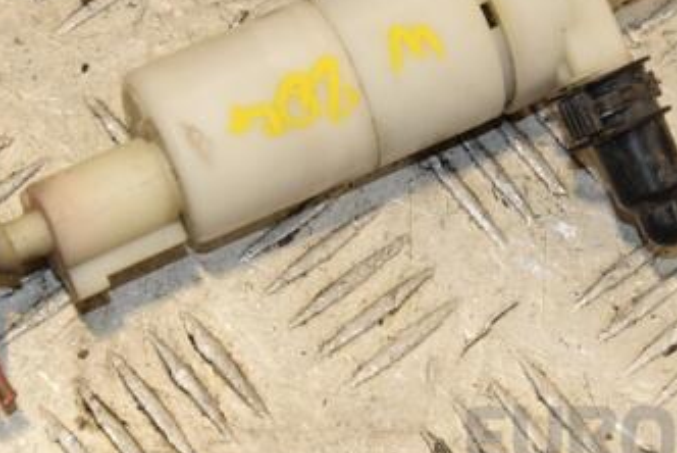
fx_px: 2955
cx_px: 428
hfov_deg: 13.1
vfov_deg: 8.8
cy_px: 165
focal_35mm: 157
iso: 800
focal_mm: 58
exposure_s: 1/200
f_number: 10
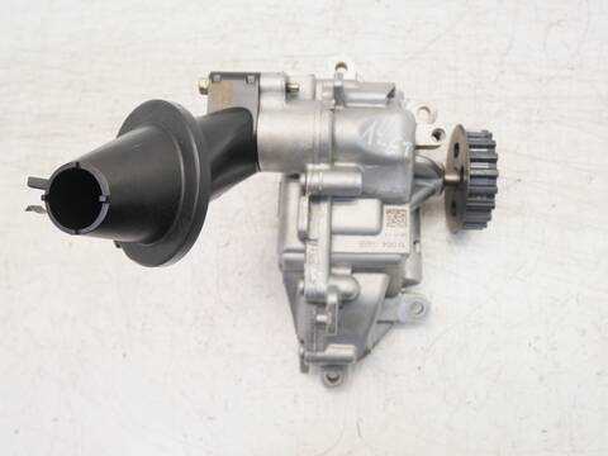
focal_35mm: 30
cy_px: 228
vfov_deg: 46.8
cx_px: 304
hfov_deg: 60.0
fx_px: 527
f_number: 3.7
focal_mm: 15
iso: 200
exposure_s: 1/60
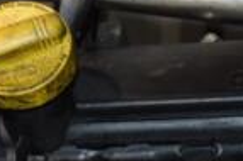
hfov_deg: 13.4
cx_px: 243
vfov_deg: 8.9
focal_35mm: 151
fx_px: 1018
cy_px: 205
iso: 800
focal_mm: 24
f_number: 5
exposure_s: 1/60
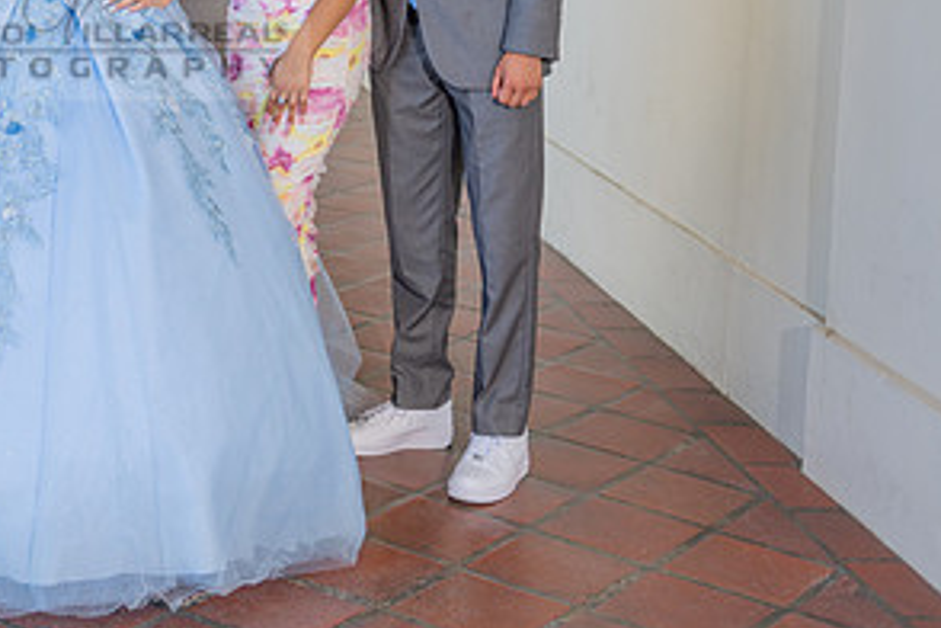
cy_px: -3
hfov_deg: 26.6
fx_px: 1882
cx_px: -2
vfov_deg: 18.4
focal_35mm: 72
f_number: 3.2
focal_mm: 35
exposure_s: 1/200
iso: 200
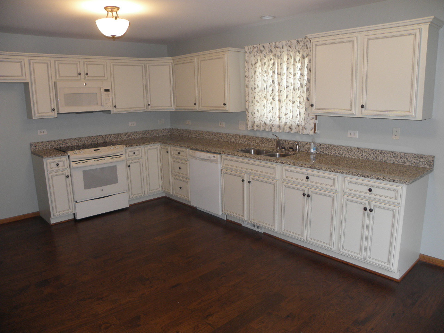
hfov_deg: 67.3
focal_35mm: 26
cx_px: 222
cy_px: 166
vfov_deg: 53.1
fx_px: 333
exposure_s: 1/30
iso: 100
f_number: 2.8
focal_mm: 4.6
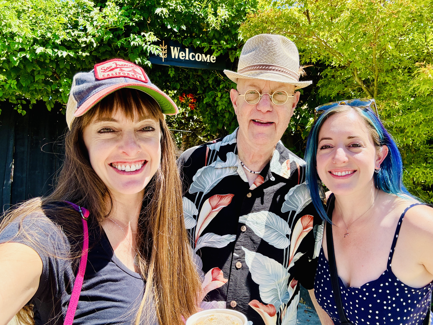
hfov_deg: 73.9
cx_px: 216
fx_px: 288
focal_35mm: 23
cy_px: 162
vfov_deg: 58.9
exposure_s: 1/395
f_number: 1.9
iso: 25
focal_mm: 2.69
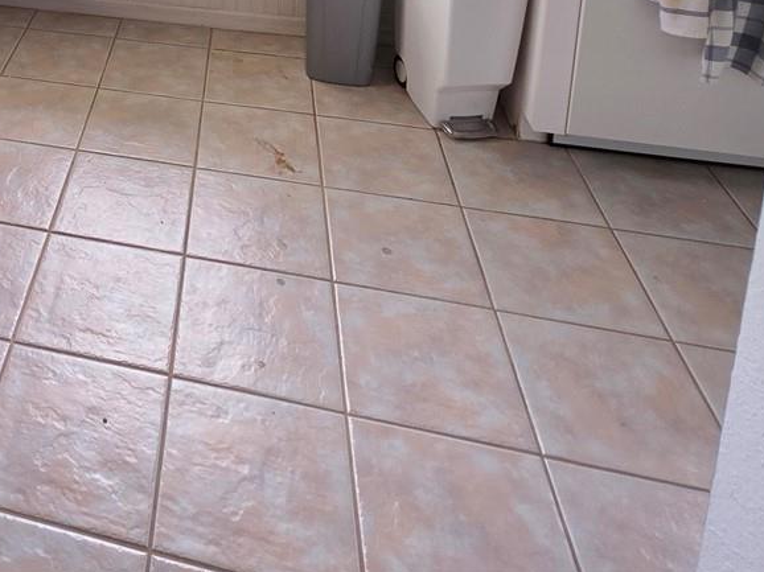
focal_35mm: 36
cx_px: 21
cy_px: -215
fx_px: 794
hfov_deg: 44.6
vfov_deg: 29.6
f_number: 1.9
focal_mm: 2.2
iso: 100
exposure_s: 1/120
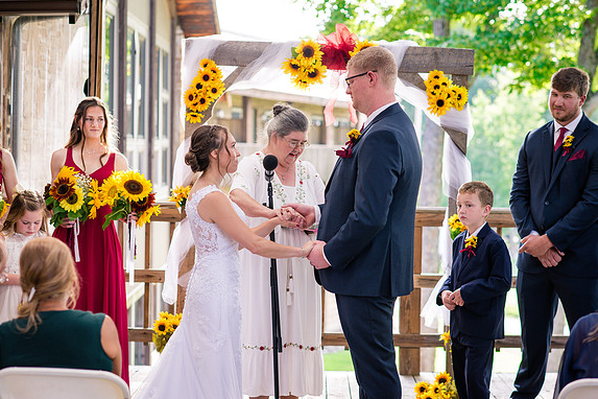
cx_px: 296
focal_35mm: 86
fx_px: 1428
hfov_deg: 23.6
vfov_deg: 15.9
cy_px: 199
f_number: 3.2
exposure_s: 1/250
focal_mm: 85
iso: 400
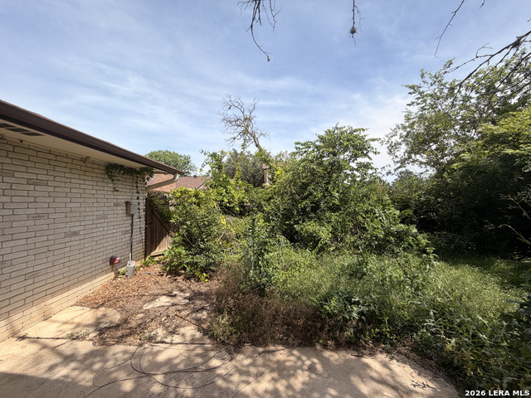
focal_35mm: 14
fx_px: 215
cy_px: 199
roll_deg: -0.4
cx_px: 266
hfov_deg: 102.1
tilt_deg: +2.0
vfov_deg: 85.7
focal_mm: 2.22
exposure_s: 1/770
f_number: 2.2
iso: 25
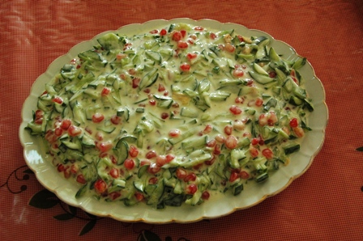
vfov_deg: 28.0
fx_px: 484
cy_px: 120
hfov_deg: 41.1
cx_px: 182
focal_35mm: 48
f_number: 9
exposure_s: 1/80
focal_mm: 32
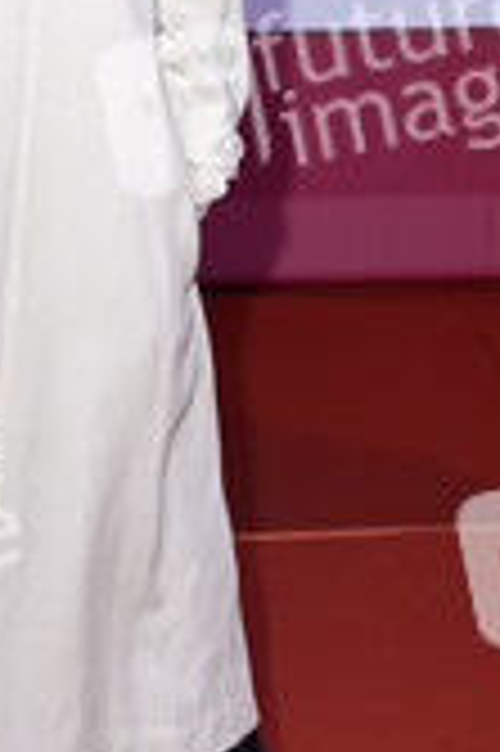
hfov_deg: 9.7
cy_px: -135
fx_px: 2902
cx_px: -81
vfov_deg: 14.3
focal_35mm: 139
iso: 400
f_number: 5.6
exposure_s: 1/250
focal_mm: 58
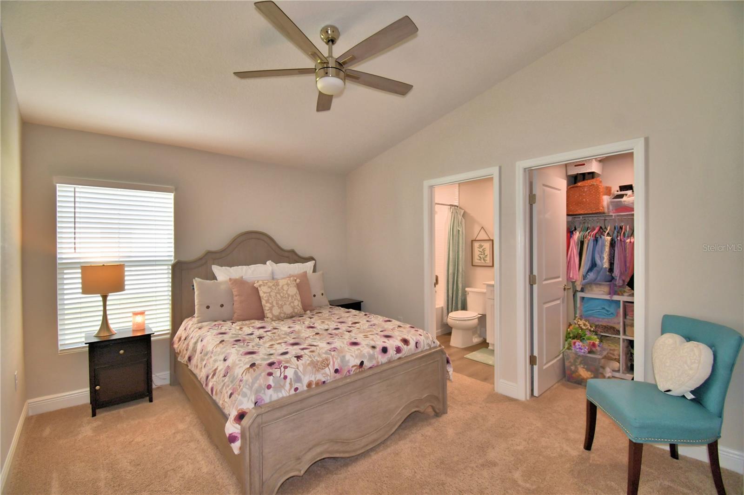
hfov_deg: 100.4
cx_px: 372
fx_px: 310
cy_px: 248
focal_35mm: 15
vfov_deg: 77.3
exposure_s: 1/60
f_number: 4.5
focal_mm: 10
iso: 140
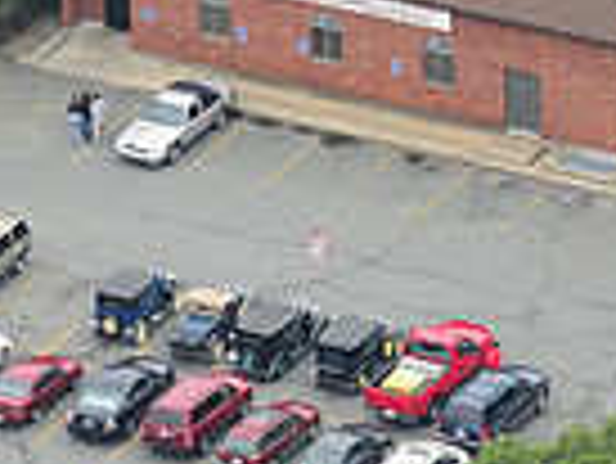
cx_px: 544
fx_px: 15728
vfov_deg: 1.7
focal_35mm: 883
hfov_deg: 2.2
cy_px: -259
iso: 400
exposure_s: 1/1000
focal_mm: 145
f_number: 4
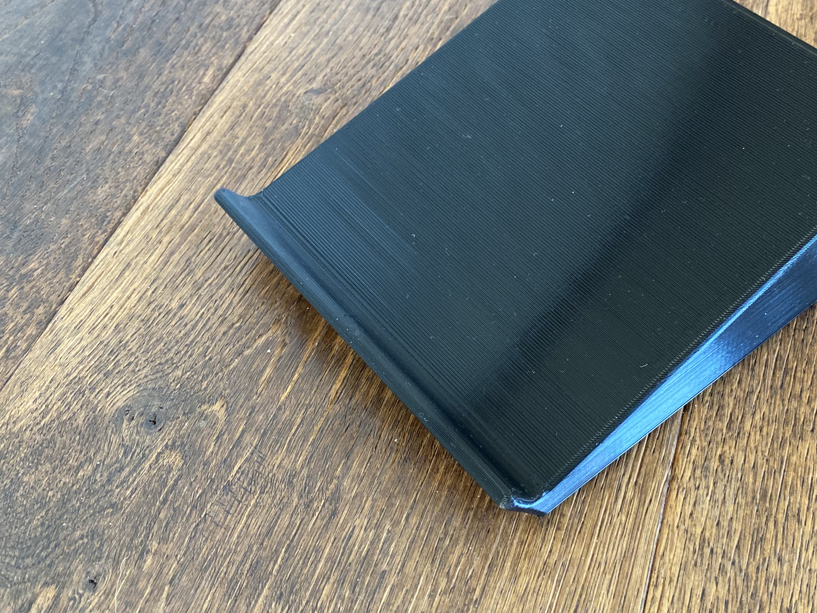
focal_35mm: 41
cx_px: 562
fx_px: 968
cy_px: 304
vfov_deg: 35.1
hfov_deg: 44.9
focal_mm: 4.25
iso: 250
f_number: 1.8
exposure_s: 1/60
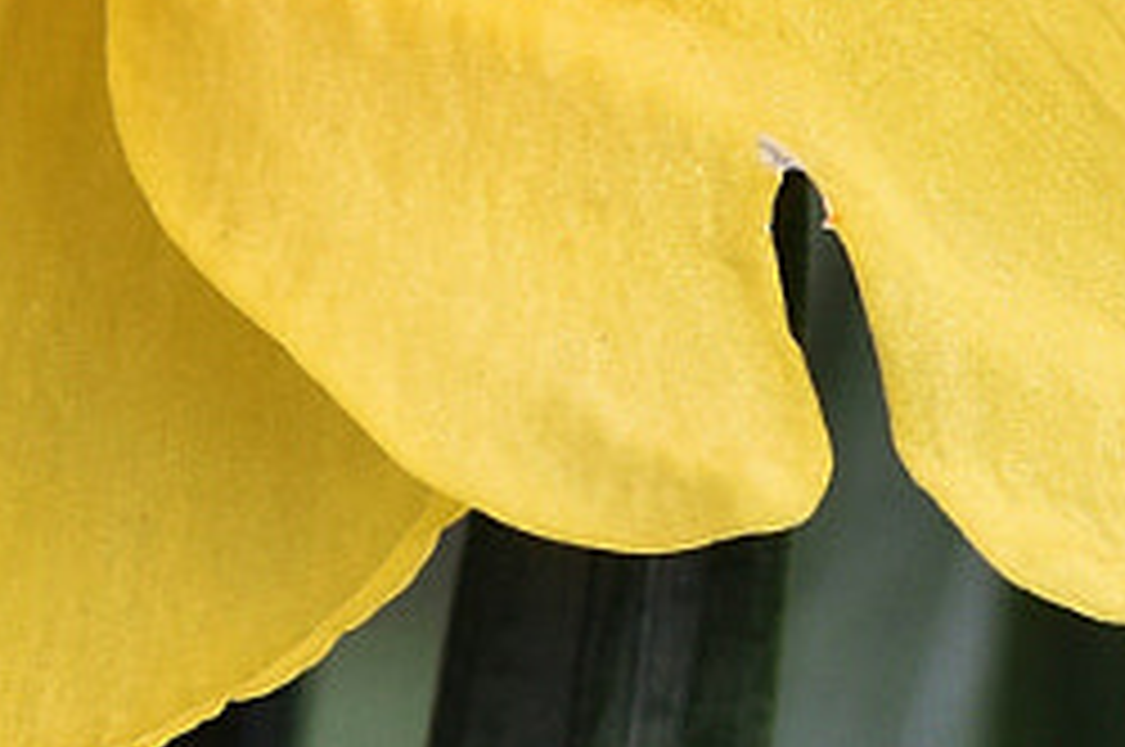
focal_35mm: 1009
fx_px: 31496
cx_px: -90
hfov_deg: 2.0
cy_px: -1120
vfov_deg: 1.4
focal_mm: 105
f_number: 11
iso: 450
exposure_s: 1/160
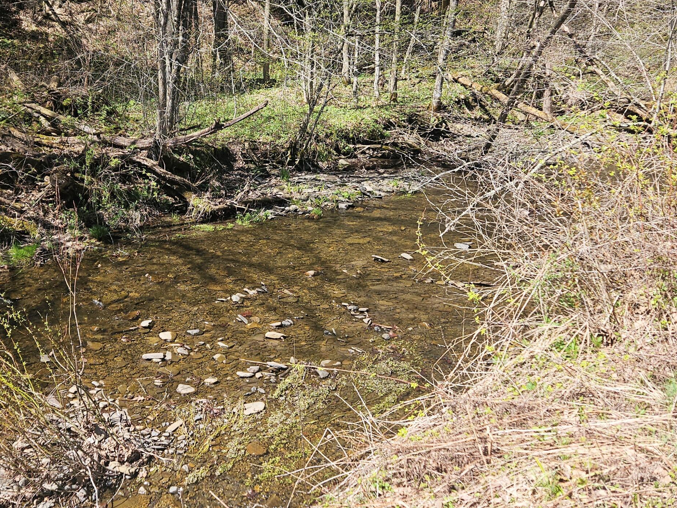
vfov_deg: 38.5
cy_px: 196
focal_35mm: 37
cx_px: 269
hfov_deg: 49.8
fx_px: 724
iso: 25
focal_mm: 5.4
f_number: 1.8
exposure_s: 1/601
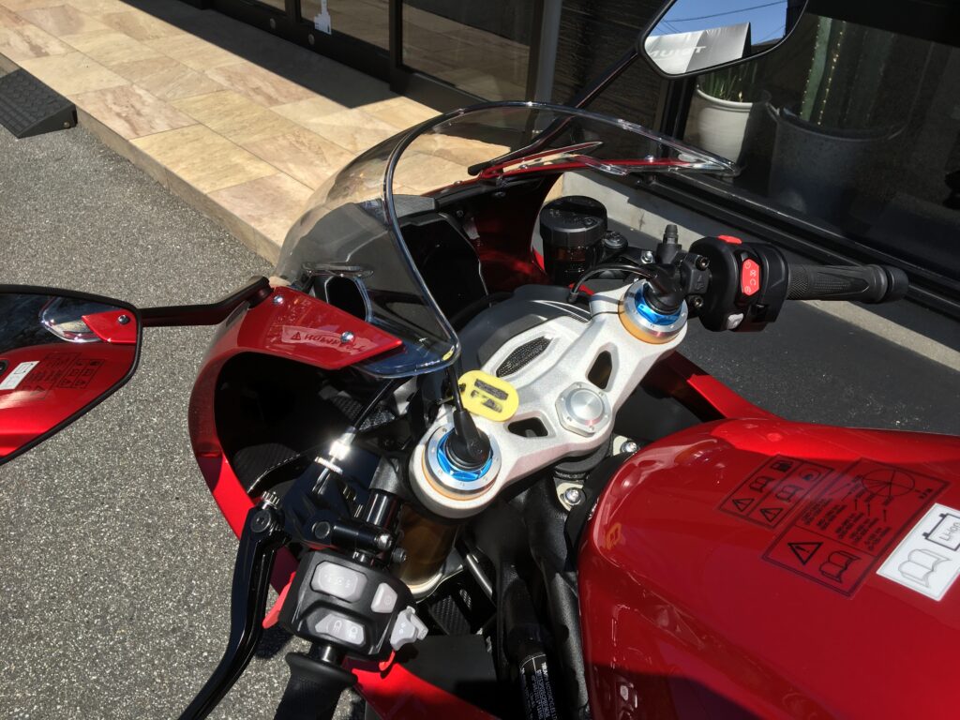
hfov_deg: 61.7
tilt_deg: -34.5
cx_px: 480
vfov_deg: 48.2
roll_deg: -1.7
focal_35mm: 29
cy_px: 360
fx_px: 804
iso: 25
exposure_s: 1/1603
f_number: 2.2
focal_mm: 4.15
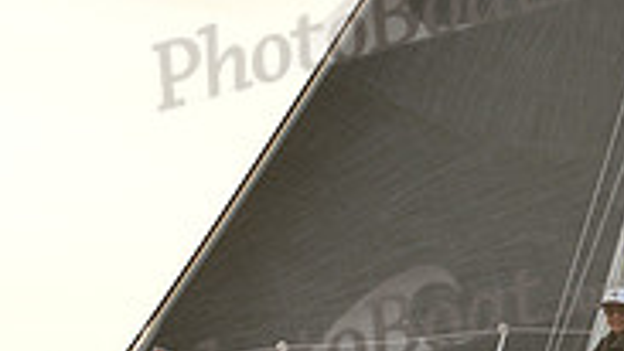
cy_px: 465
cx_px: 812
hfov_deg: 9.1
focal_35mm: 233
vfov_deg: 5.2
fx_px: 3856
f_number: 4.5
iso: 250
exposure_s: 1/640
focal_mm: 70
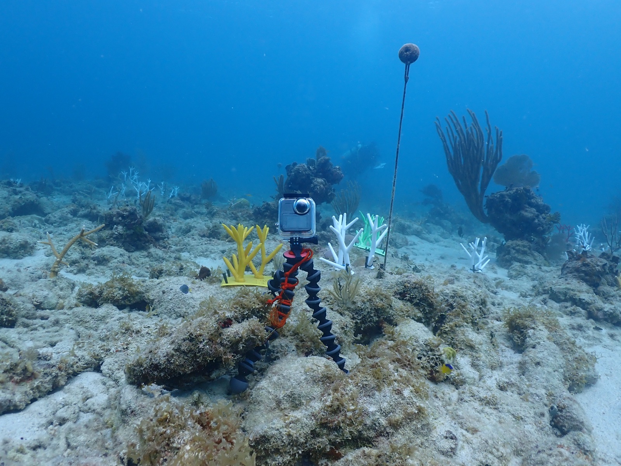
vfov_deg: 44.2
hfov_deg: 56.8
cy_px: 233
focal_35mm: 32
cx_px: 310
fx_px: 574
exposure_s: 1/250
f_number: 3.2
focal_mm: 5.79
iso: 100
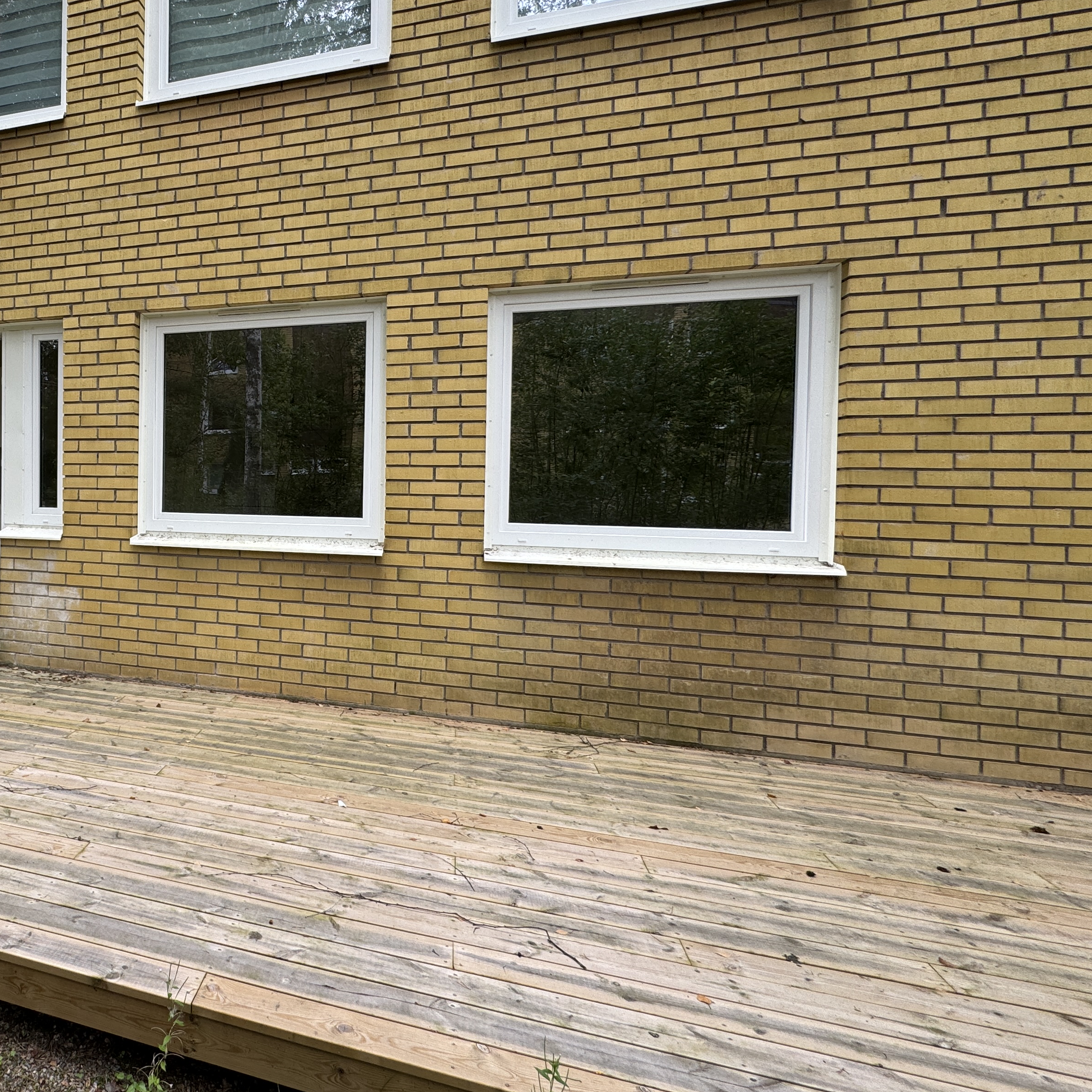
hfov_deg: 64.2
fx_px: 749
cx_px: 182
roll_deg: -0.4
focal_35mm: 21
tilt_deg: -0.9
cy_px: 488
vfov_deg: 71.9
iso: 40
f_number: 2.2
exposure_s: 1/270
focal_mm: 2.22
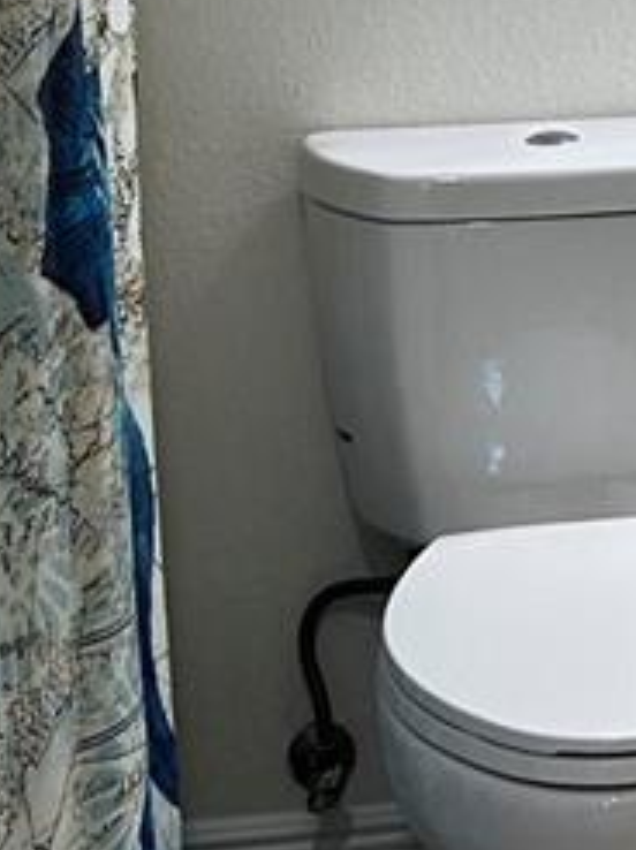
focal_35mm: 127
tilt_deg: -6.3
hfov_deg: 11.2
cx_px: 951
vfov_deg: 14.9
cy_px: -249
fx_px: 3117
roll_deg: +0.4
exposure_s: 1/120
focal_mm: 5.7
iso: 80
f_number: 1.5
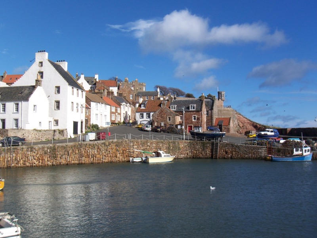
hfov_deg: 47.9
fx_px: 357
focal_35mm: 39
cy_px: 119
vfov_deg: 36.8
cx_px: 158
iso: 64
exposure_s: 1/320
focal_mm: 6.4
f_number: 7.1
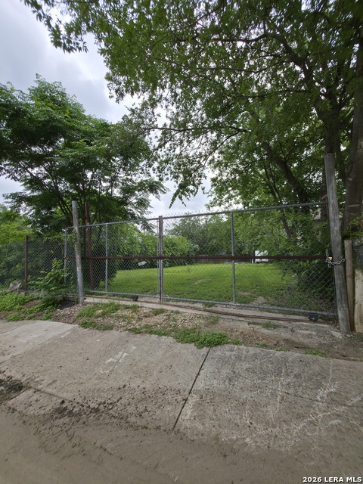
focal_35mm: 13
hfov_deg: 89.9
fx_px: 182
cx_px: 182
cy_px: 242
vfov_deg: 106.2
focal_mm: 2.2
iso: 20
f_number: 1.9
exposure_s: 1/952
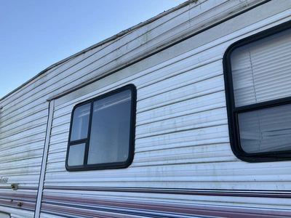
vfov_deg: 48.2
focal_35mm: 29
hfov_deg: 61.7
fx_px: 244
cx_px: 146
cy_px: 109
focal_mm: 3
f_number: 1.8
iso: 25
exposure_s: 1/666
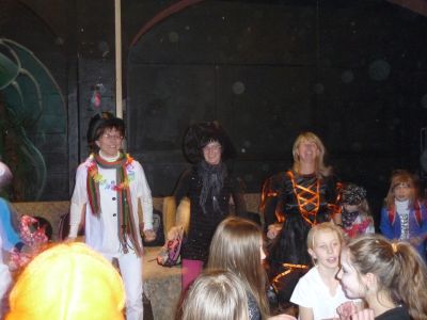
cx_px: 214
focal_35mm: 36
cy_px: 160
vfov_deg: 39.7
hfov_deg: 51.4
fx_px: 444
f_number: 3.7
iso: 500
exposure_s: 1/8
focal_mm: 6
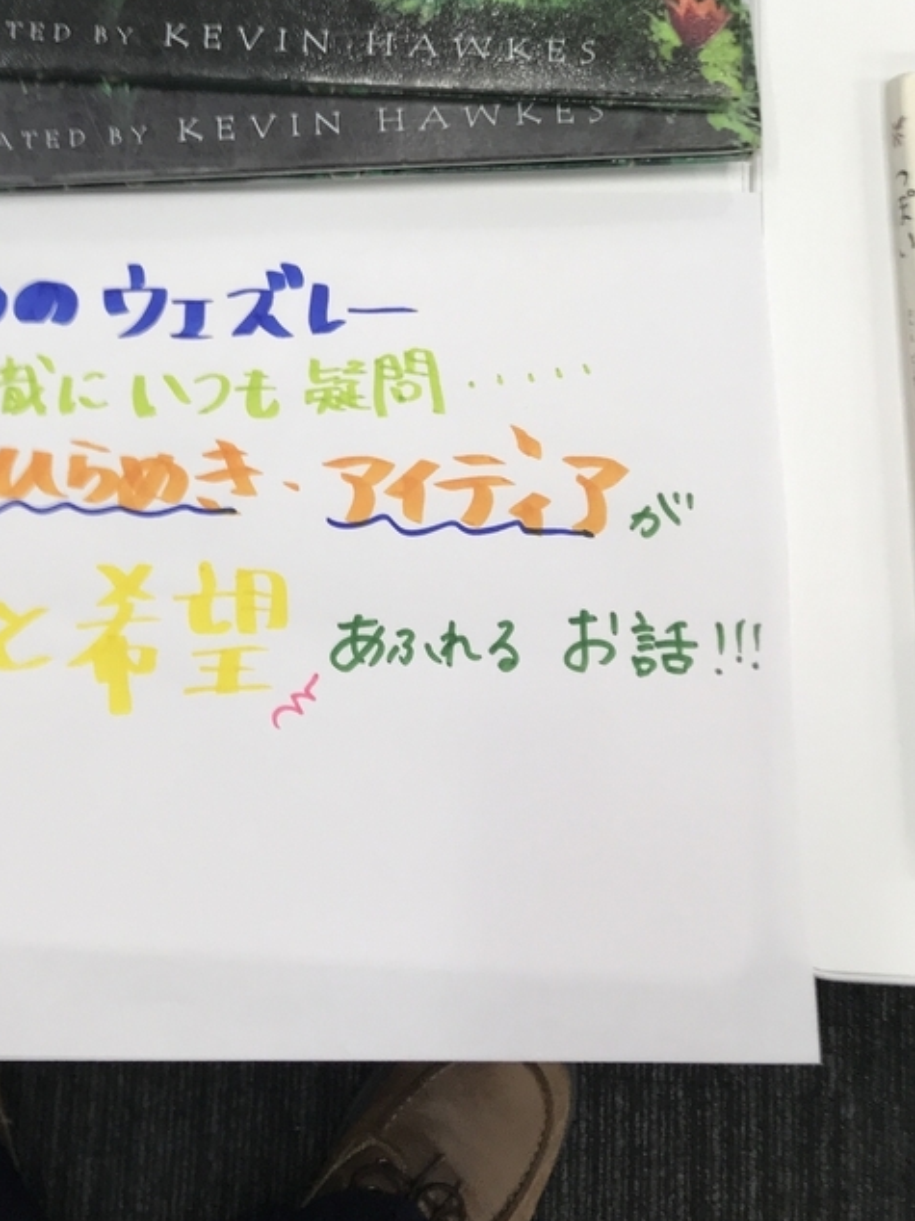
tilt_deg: -77.2
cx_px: 141
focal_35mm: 53
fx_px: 1869
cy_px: 148
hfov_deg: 26.8
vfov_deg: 34.4
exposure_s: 1/100
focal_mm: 3.99
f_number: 1.8
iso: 40
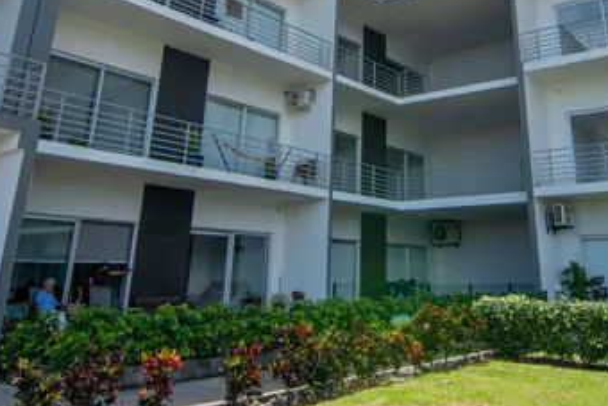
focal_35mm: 34
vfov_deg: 36.8
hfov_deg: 55.3
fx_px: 574
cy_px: 51
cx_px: 372
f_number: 9
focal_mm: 11
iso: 100
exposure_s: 1/200
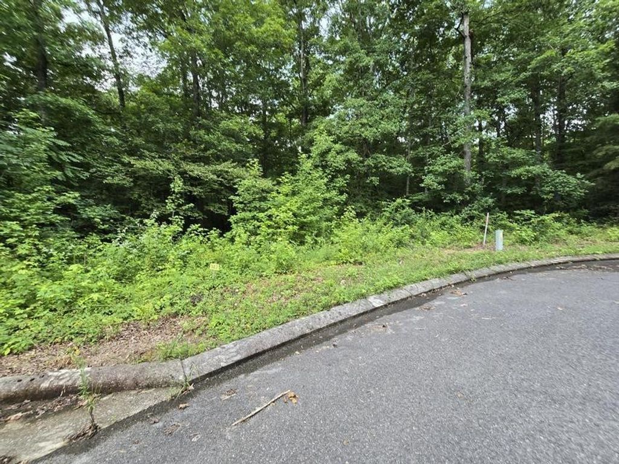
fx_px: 232
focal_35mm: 13
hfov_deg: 106.2
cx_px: 310
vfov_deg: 89.9
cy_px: 232
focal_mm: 2.2
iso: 80
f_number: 2.2
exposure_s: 1/60
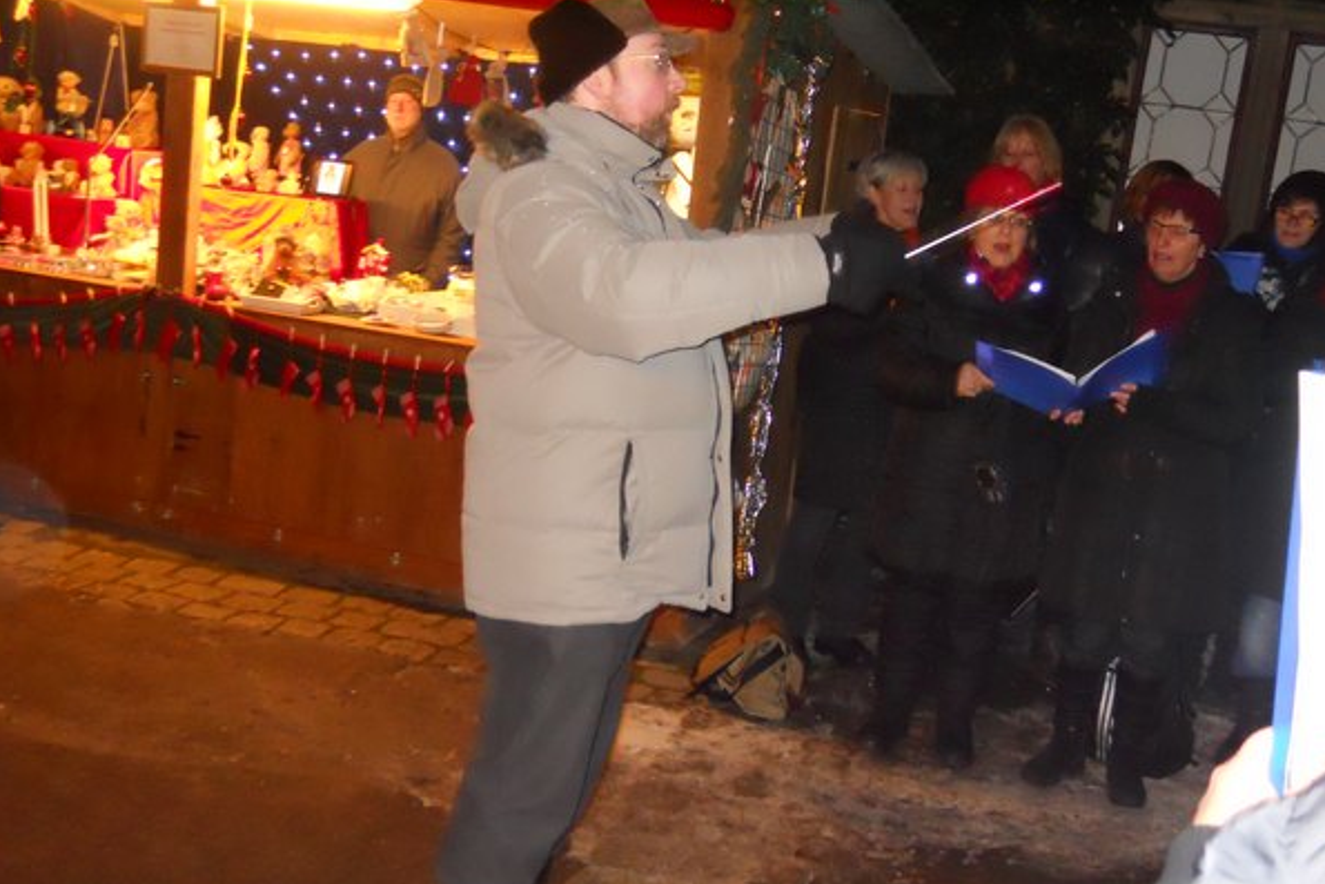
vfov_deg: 31.2
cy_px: 407
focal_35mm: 43
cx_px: 664
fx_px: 1583
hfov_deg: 45.4
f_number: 3.2
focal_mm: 7.3
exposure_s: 1/30
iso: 800
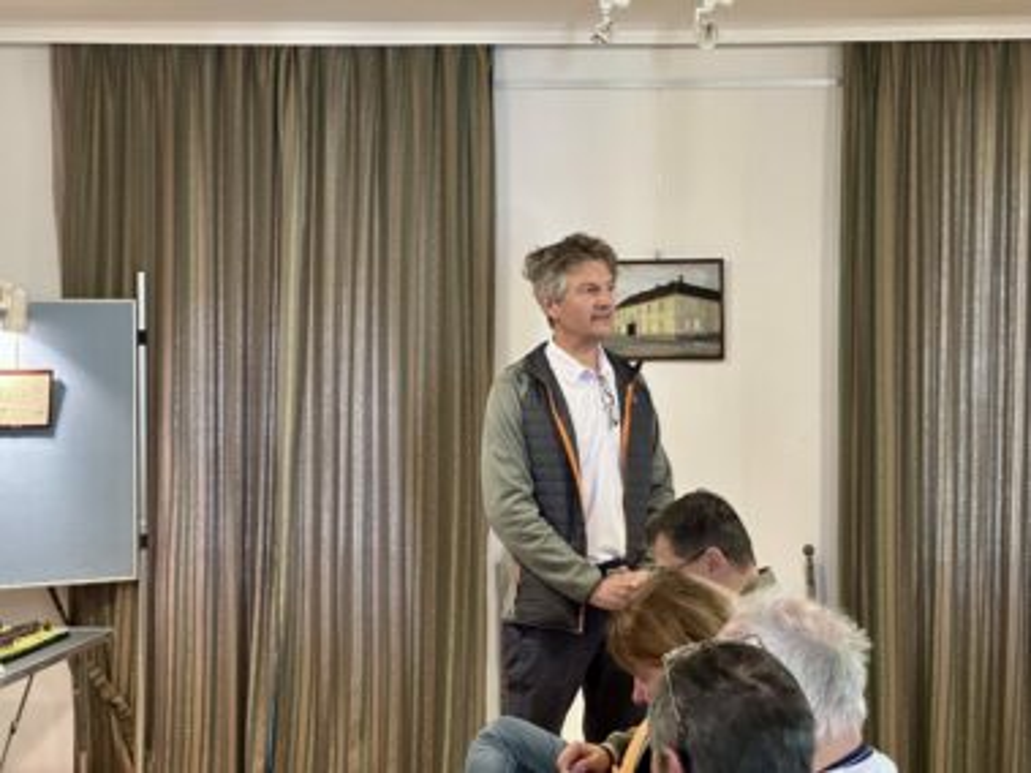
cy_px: 386
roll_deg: +1.3
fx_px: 2293
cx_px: 516
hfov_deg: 25.3
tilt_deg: -1.8
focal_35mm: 77
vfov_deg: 19.1
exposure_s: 1/34
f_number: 2.8
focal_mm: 9
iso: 640
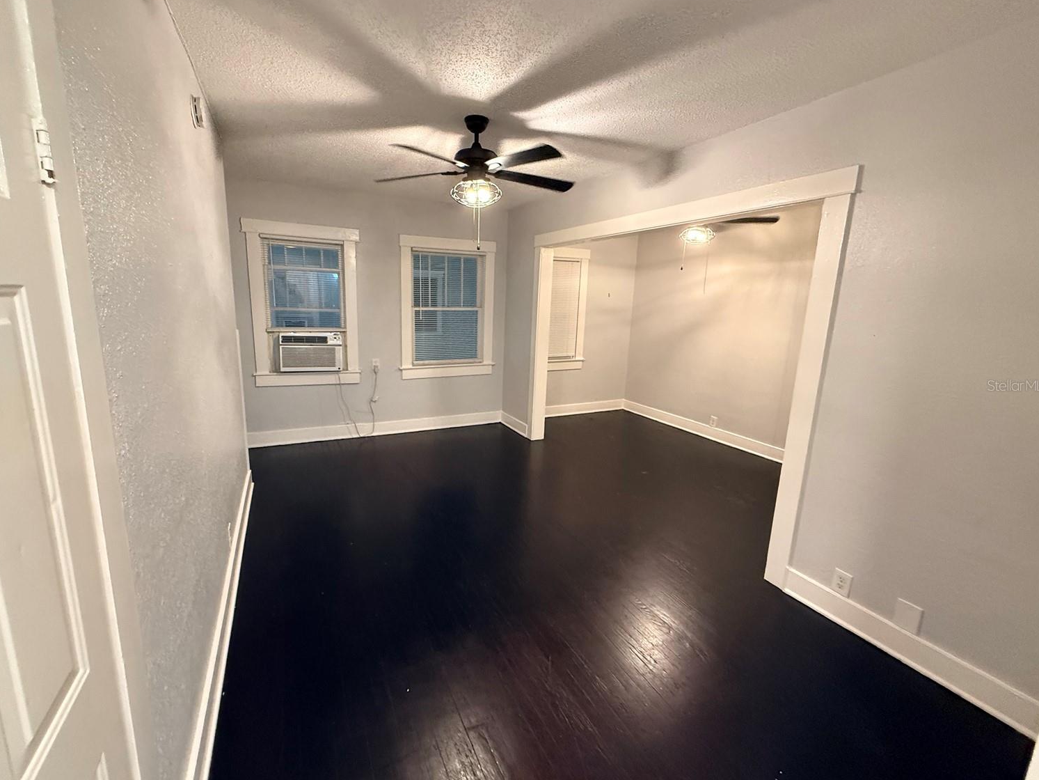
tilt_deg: -10.5
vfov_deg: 81.8
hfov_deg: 98.1
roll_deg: -1.3
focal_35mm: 15
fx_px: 450
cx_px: 496
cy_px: 385
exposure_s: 1/60
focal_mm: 2.22
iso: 800
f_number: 2.2
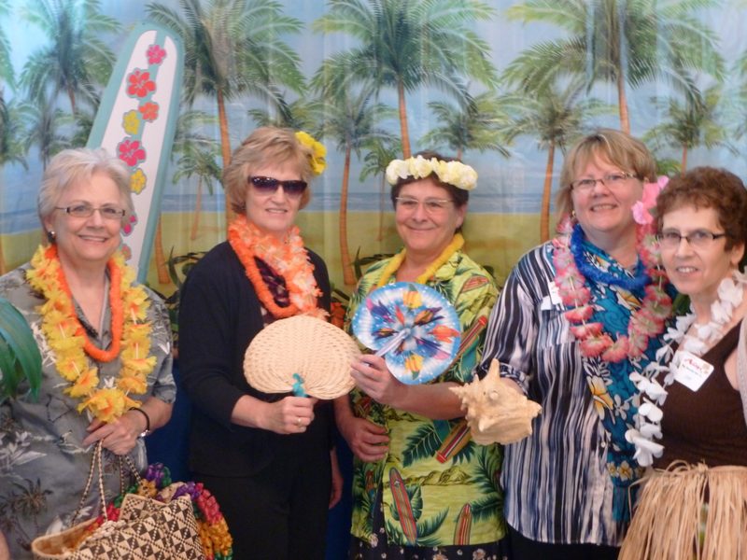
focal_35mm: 54
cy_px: 280
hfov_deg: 35.5
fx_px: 1165
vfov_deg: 27.0
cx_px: 374
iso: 400
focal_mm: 9.6
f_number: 4
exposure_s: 1/10
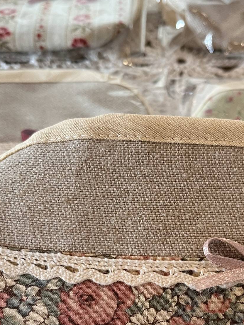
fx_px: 451
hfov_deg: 30.1
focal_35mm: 48
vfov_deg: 38.9
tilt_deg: -59.9
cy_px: 230
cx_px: 161
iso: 160
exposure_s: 1/50
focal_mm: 5.1
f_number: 1.6
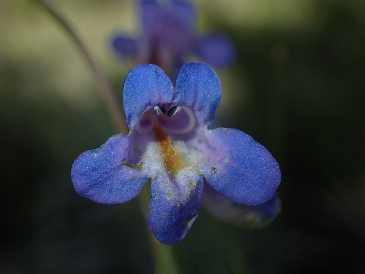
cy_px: 137
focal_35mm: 70
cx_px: 182
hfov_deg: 27.8
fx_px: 738
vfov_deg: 21.0
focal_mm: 12.6
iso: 100
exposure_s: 1/60
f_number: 11
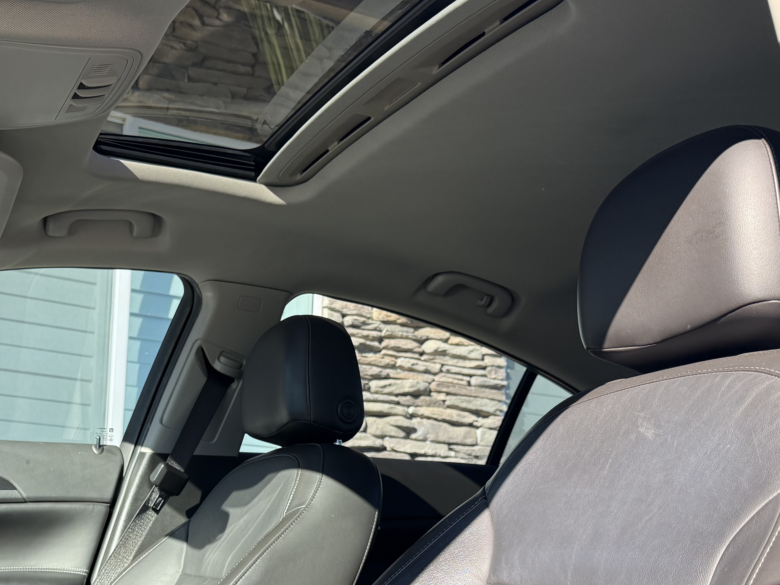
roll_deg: -3.1
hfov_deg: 42.0
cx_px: 227
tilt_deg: +3.5
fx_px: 991
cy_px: 494
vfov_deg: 31.7
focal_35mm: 44
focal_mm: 6.76
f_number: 1.78
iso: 100
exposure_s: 1/649
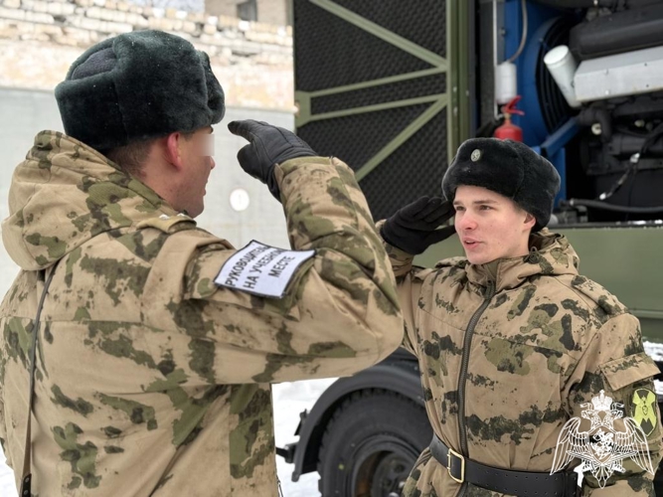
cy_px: 248
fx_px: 919
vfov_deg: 30.3
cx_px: 332
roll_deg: +1.5
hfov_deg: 39.7
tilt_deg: +0.7
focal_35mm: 48
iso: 100
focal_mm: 6.76
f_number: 1.78
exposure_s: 1/434
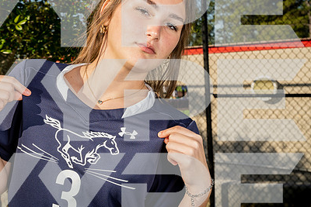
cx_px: 109
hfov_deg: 27.2
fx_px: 639
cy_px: 100
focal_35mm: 74
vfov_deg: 18.4
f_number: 10
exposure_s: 1/250
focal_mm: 51
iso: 125
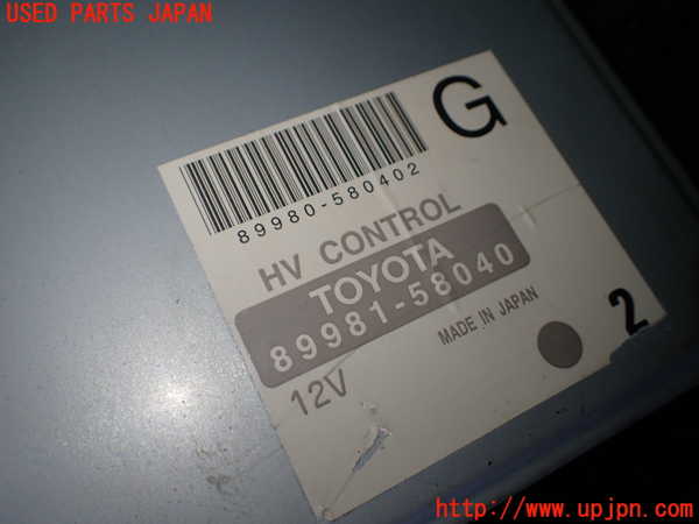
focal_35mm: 30
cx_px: 350
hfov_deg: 60.0
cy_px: 262
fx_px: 606
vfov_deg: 46.8
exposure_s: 1/160
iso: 100
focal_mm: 5.4
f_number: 2.3
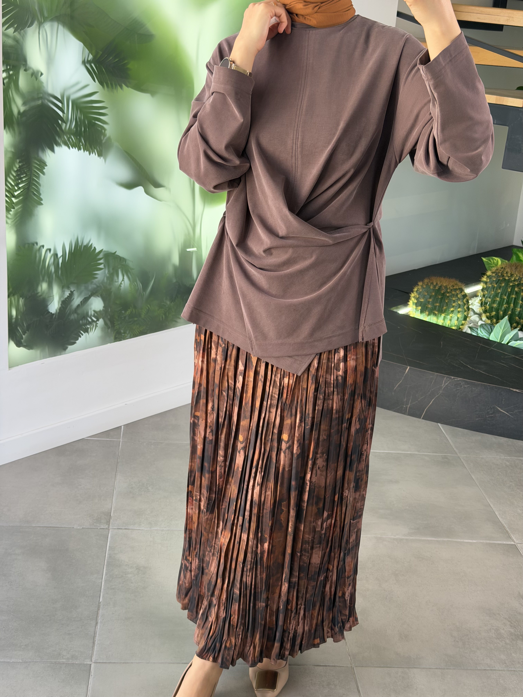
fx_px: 967
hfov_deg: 30.3
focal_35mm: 48
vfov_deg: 39.7
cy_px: 348
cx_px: 262
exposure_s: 1/171
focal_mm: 6.76
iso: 80
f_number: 1.78
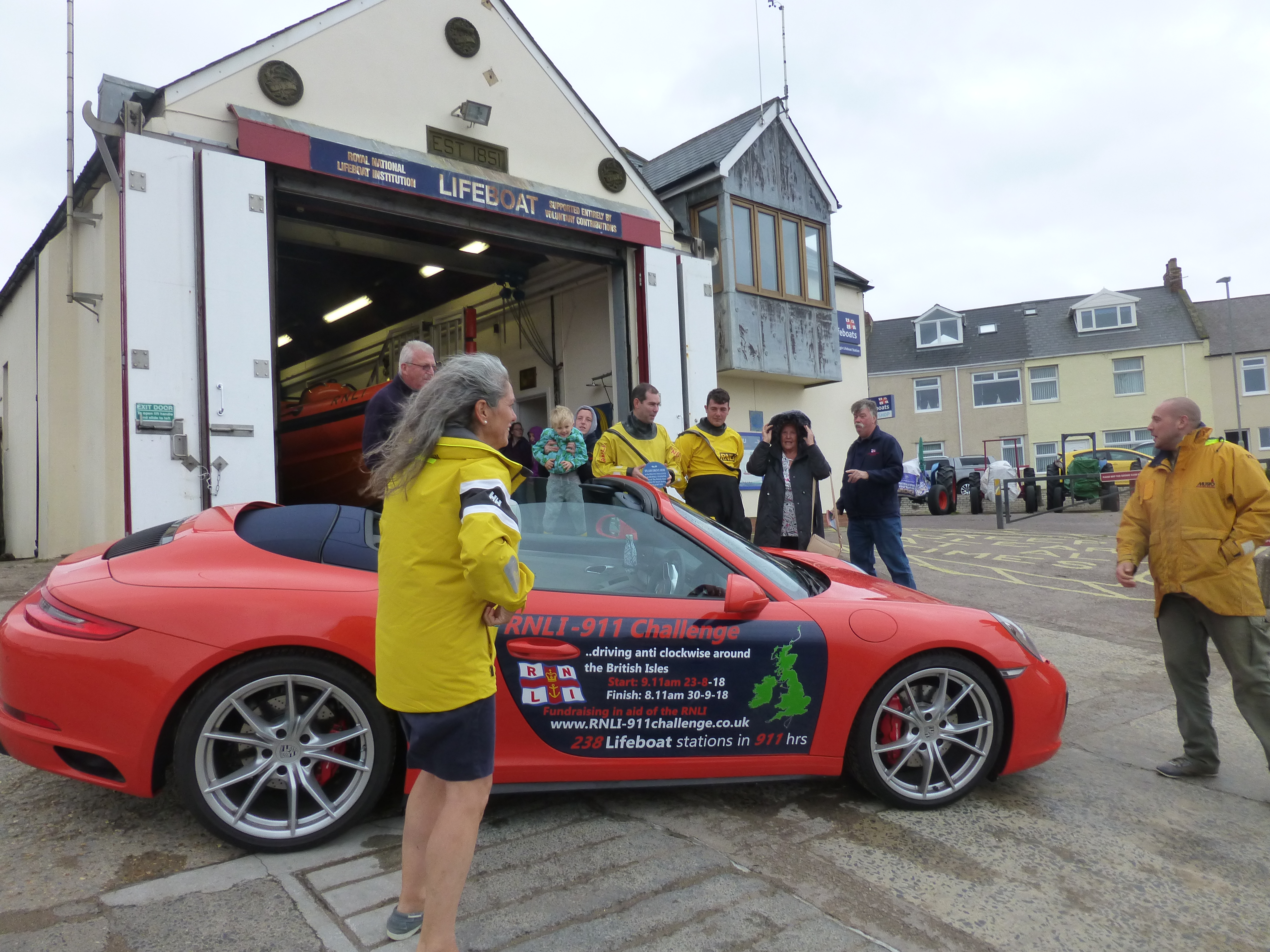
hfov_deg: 71.6
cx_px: 635
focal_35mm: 24
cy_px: 476
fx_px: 881
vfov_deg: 56.8
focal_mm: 4.3
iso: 160
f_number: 4
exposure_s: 1/125
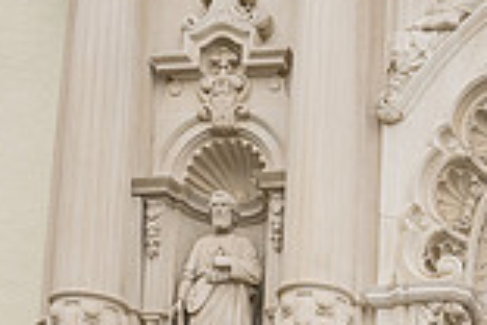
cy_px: 558
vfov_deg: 13.9
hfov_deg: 21.3
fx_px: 1204
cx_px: 584
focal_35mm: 89
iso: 200
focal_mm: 24
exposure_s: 1/200
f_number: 7.1
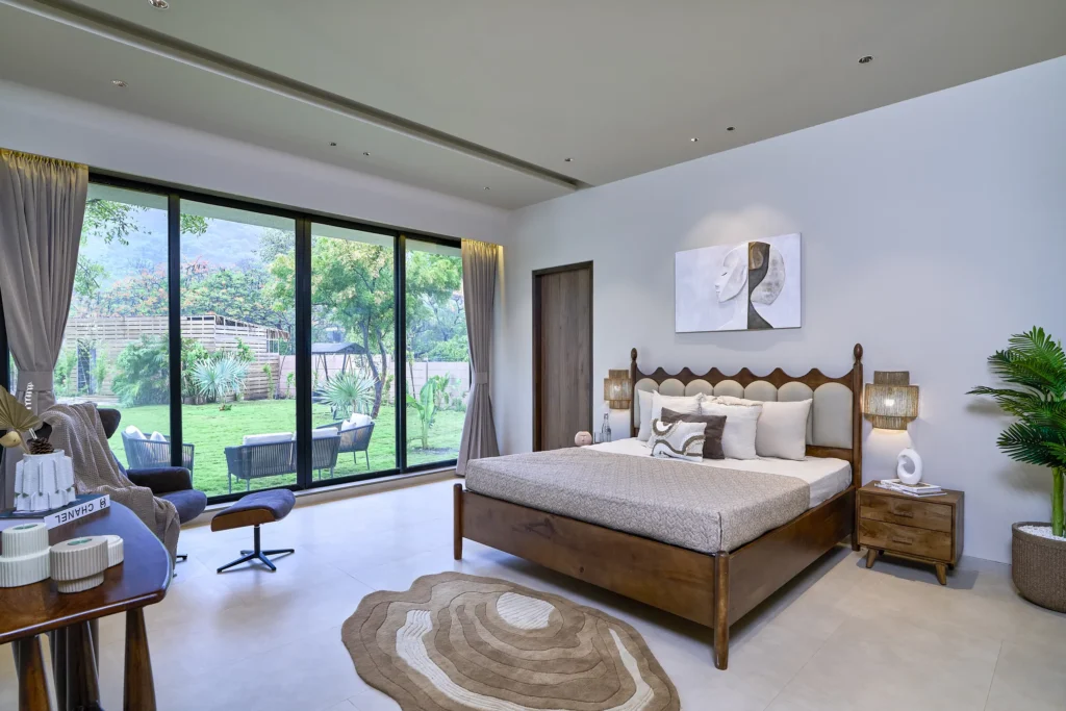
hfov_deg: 90.0
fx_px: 533
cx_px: 533
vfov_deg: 67.4
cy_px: 356
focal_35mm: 18
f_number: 8
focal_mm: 18
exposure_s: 1/10
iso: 200
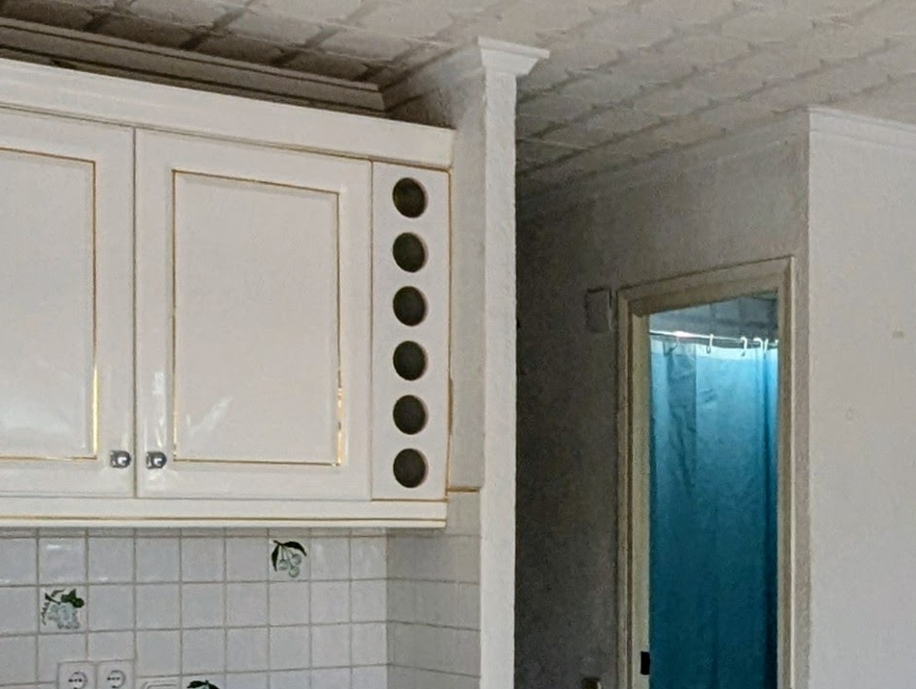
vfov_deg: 26.2
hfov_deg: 34.4
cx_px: 646
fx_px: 1457
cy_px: 537
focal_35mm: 55
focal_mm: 1.95
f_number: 2.2
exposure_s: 1/53.7
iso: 108
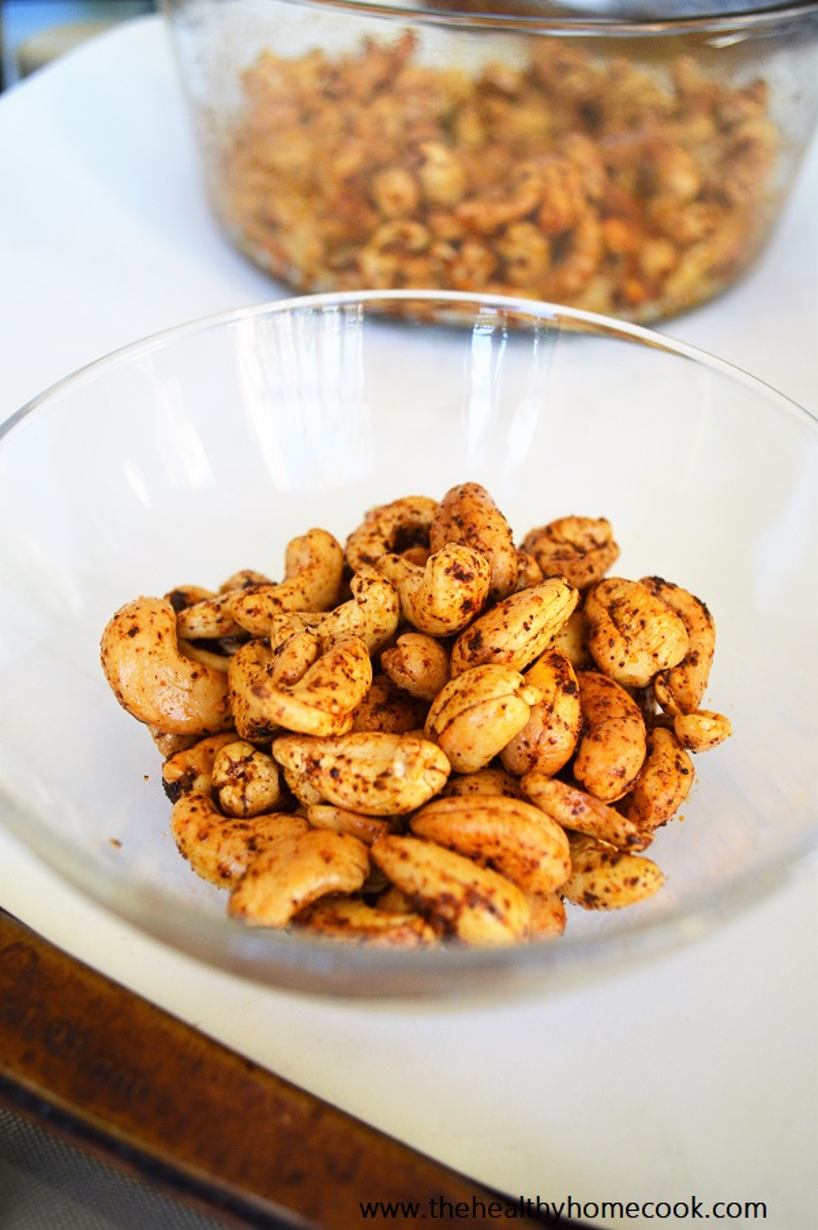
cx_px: 409
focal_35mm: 33
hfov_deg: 39.9
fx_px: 1126
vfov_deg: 57.3
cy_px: 615
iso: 720
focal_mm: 22
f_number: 4
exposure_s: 1/500
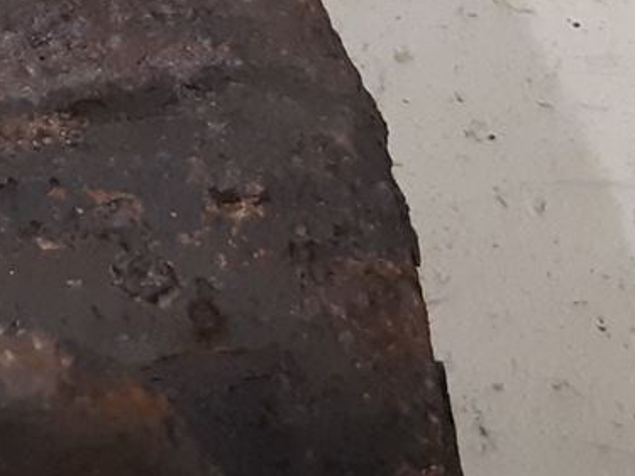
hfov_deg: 12.0
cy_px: -64
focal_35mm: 142
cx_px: -726
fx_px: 2604
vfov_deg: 10.3
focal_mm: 3.93
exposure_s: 1/50
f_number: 1.7
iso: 250
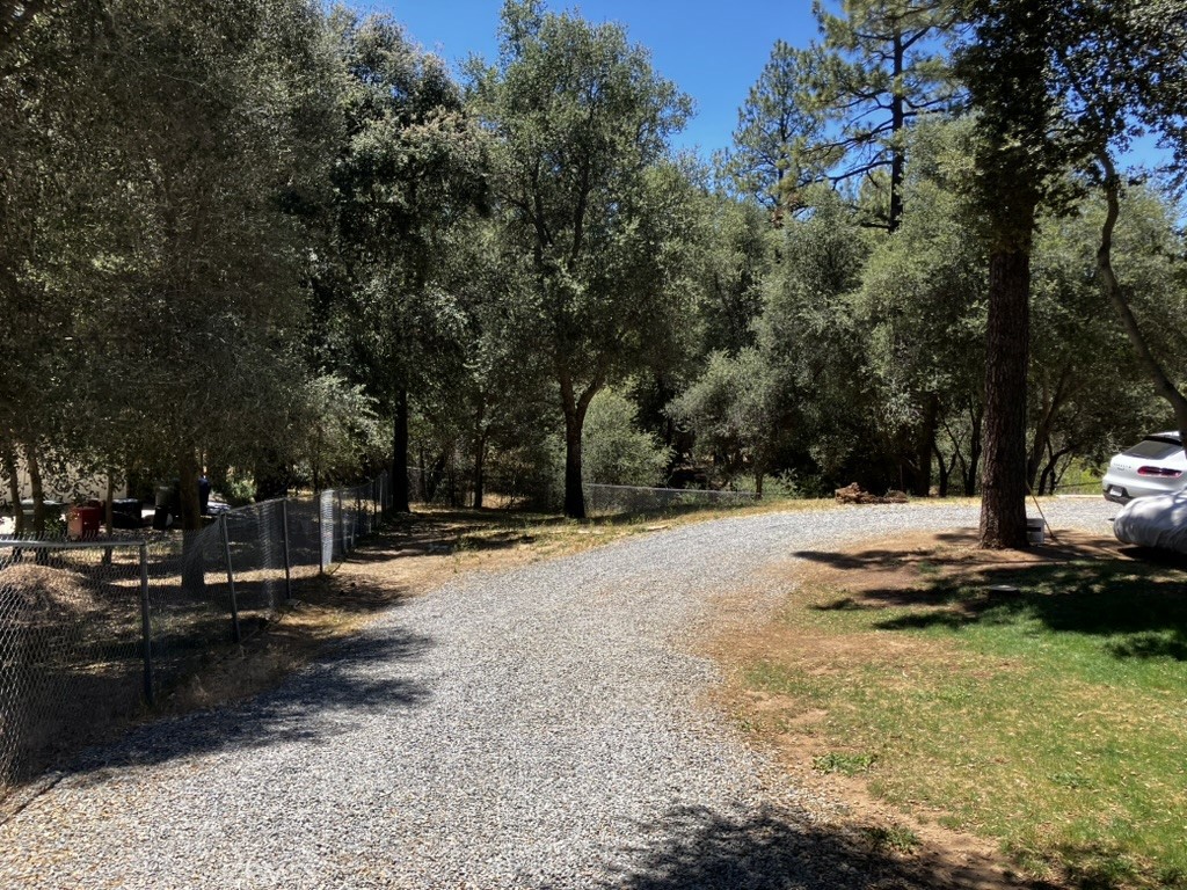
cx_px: 594
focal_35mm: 28
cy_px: 445
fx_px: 960
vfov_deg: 49.7
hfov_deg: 63.4
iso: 32
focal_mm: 3.99
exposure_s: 1/899
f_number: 1.8
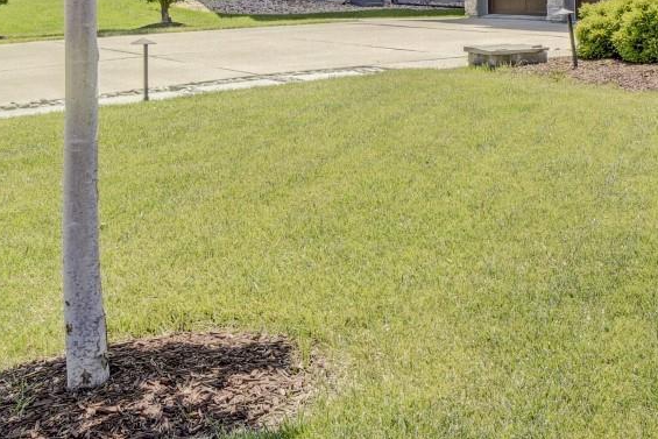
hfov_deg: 24.9
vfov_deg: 19.4
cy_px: -17
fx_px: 1243
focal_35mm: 68
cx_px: 903
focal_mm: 16
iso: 400
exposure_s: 1/400
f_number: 8
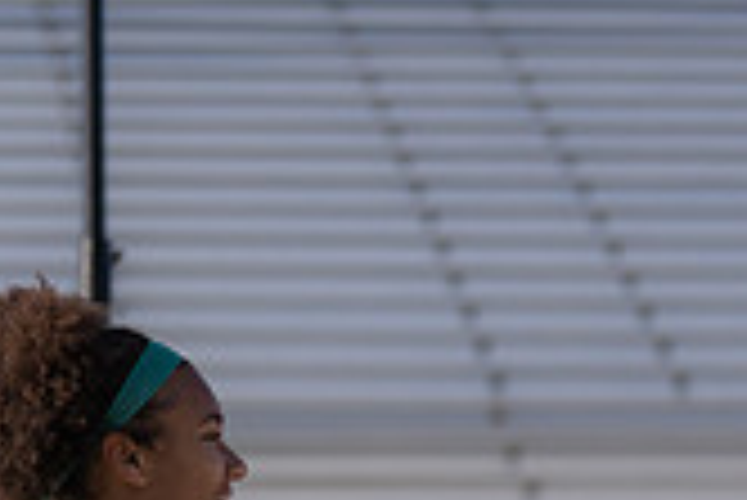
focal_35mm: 304
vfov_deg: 4.5
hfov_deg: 6.8
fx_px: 6313
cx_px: 130
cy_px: 854
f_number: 2.8
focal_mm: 83
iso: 200
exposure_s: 1/3200
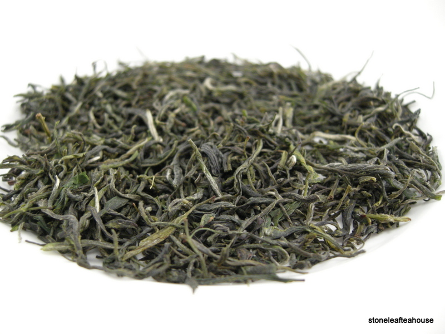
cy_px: 167
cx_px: 222
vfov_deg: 40.7
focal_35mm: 35
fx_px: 450
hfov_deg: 52.6
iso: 314
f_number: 2.7
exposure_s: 1/108
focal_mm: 7.5
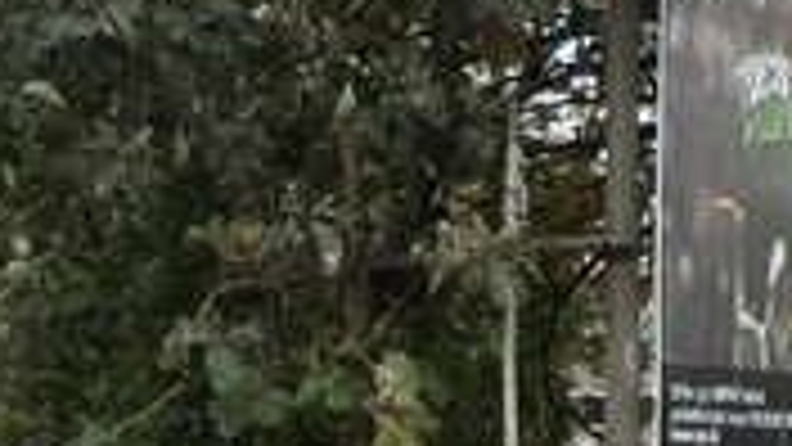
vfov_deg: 6.4
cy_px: 1131
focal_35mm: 178
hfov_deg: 11.8
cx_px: 945
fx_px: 3738
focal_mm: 4.3
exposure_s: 1/400
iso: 80
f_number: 3.2
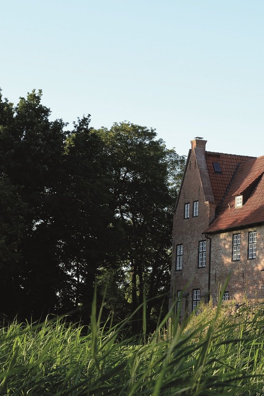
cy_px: 197
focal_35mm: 107
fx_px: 1176
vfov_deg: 19.1
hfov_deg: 12.5
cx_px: 321
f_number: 8
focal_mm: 62
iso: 500
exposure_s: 1/250
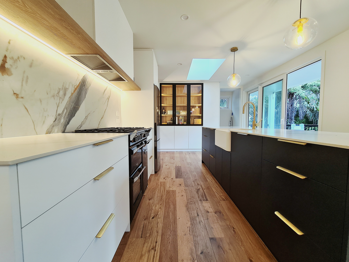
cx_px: 174
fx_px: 131
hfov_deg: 106.2
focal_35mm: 13
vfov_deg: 89.9
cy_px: 131
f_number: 2.2
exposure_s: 1/50
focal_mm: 2.22
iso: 160
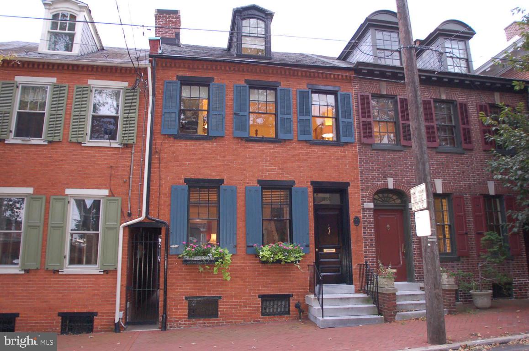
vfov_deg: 50.2
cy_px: 176
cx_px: 264
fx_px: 374
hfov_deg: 70.5
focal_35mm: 26
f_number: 2.8
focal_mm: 17
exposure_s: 1/80
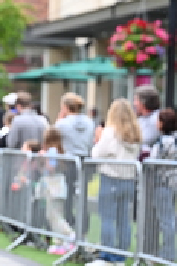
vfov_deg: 8.2
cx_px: -83
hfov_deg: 5.4
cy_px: 112
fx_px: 1844
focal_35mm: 250
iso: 1250
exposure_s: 1/1600
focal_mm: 79
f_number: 2.8
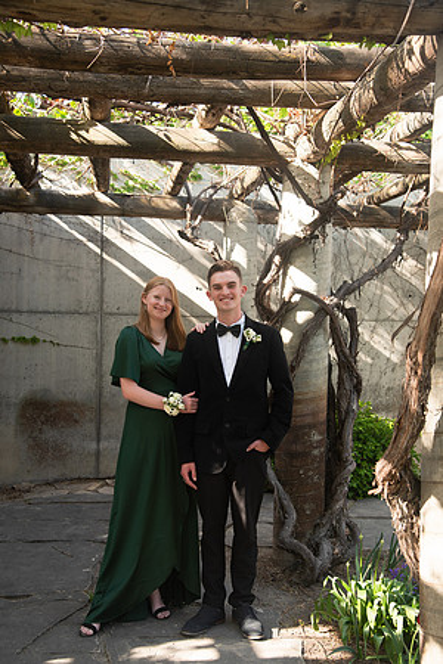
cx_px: 222
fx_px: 849
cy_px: 332
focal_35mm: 46
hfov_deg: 29.2
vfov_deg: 42.7
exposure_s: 1/200
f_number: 5
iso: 400
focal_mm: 46
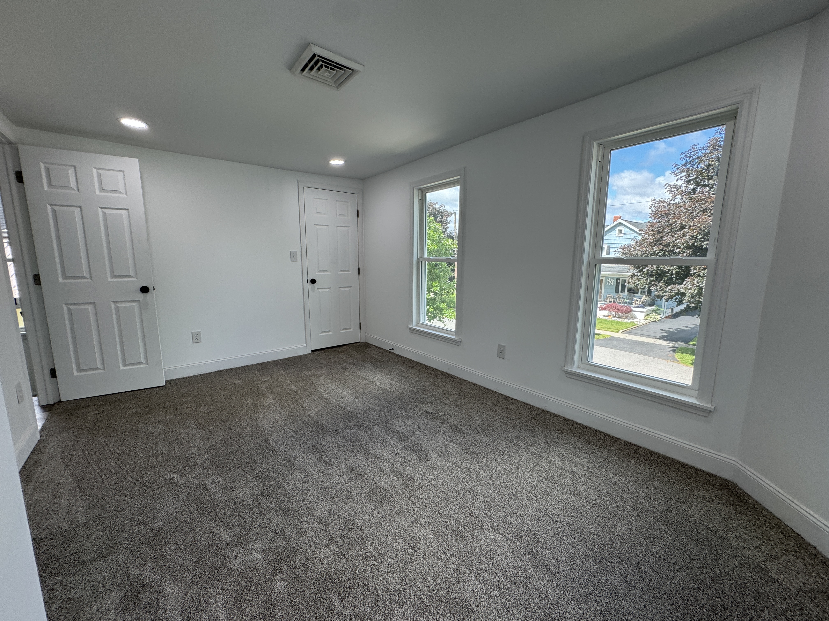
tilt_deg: -9.4
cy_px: 310
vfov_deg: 85.7
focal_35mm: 14
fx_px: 335
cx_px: 414
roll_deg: -0.5
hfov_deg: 102.1
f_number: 2.2
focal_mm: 2.22
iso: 50
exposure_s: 1/120
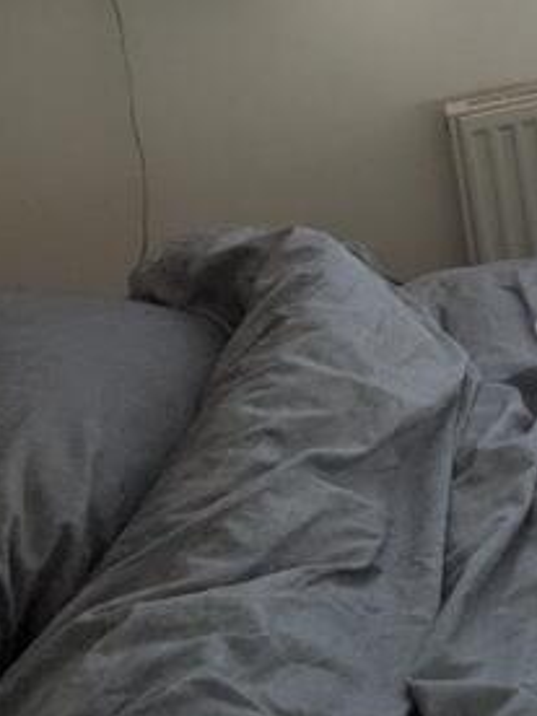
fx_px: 1076
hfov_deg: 15.5
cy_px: -132
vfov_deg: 31.3
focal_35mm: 52
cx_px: 1266
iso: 58
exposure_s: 1/1203
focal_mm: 1.85
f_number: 2.2
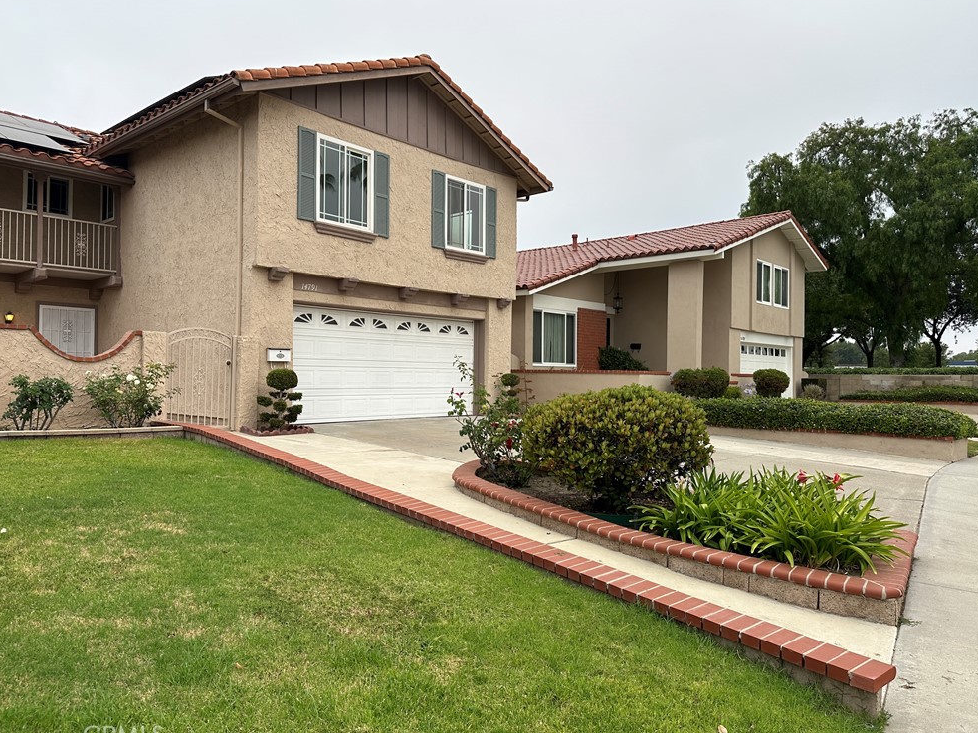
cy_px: 367
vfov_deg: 54.9
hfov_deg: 69.4
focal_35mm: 25
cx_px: 490
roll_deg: -0.2
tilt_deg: +2.0
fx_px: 706
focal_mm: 6.86
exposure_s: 1/797
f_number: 1.78
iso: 80
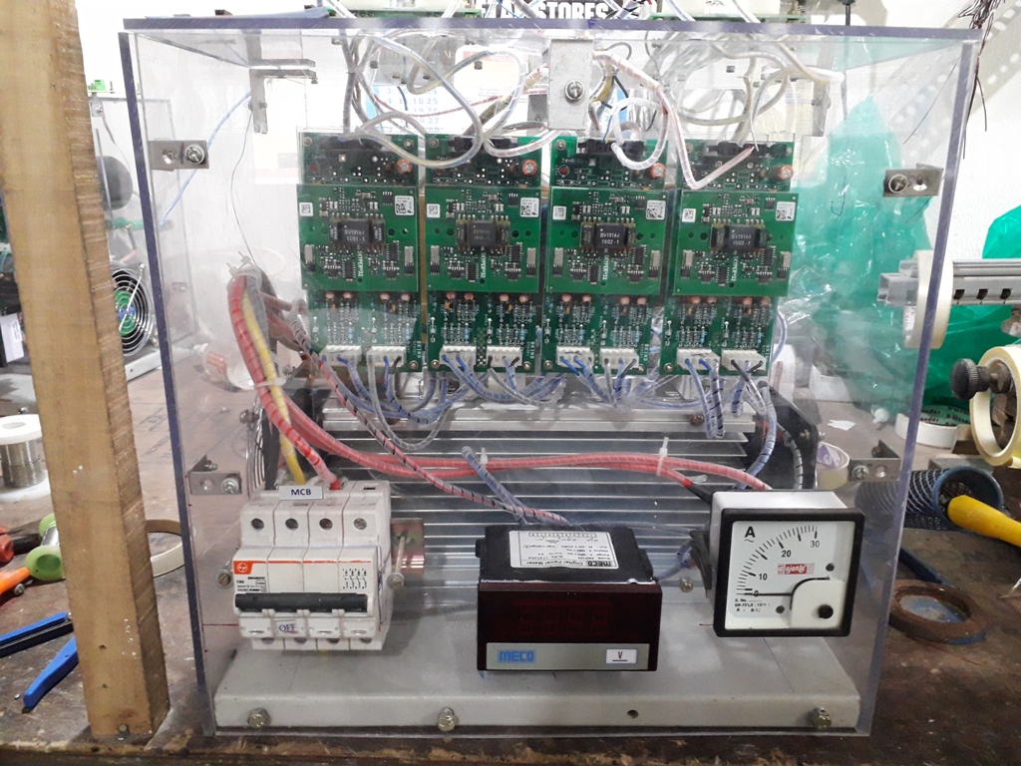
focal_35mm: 27
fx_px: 796
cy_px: 383
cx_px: 510
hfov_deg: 65.3
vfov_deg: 51.4
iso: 320
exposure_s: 1/25
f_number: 1.9
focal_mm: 3.6
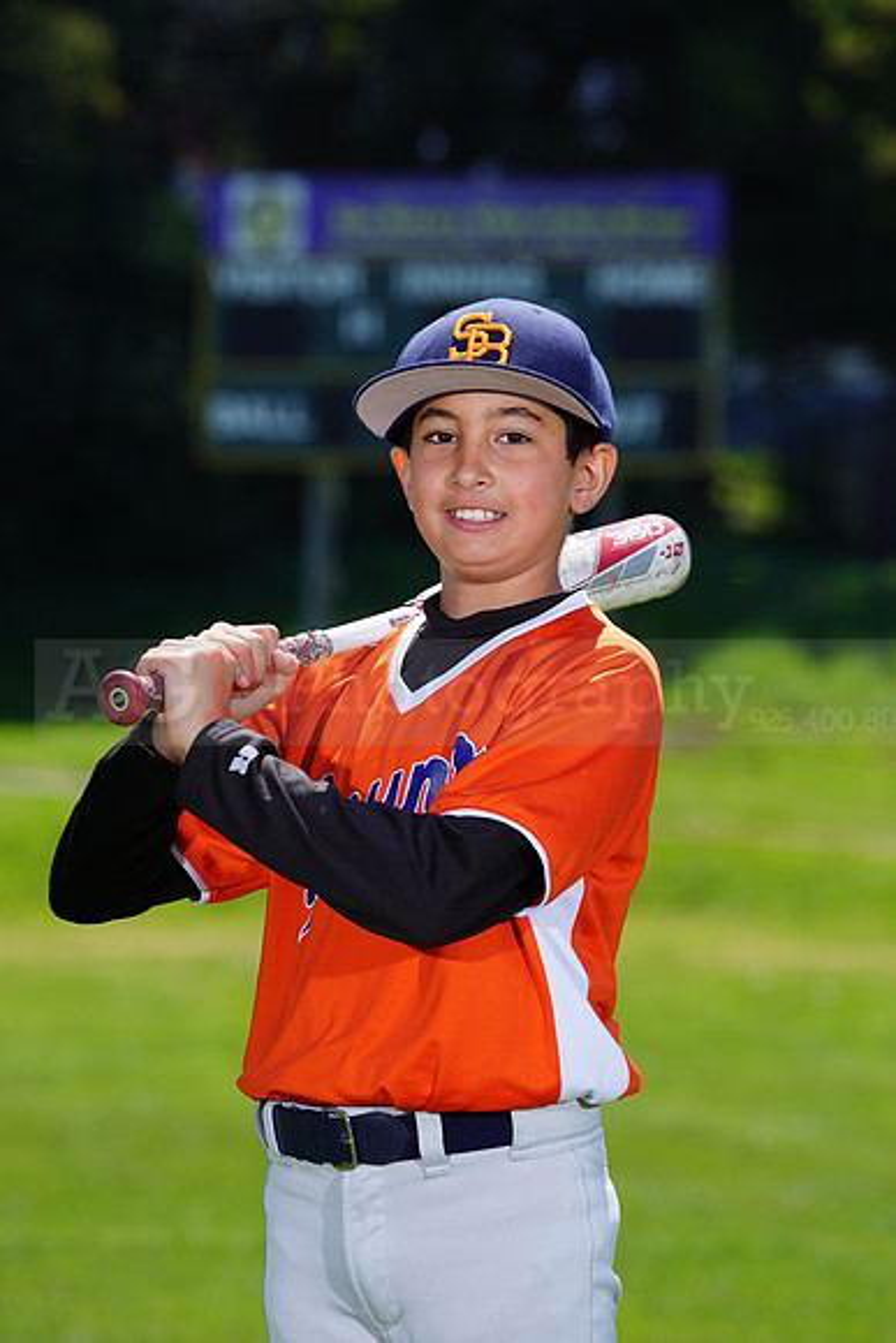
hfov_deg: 6.1
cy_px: 672
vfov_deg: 9.1
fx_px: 8432
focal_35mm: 226
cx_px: 448
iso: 100
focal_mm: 226
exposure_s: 1/250
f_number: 8
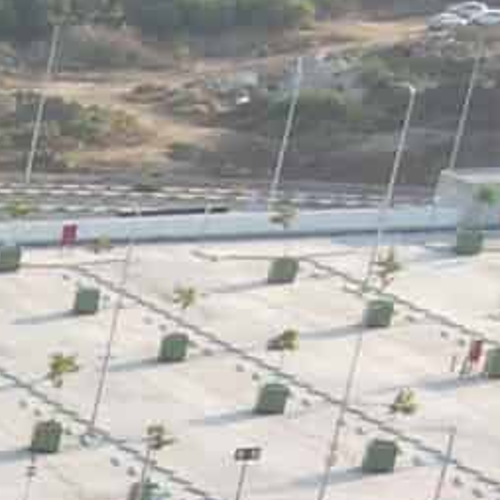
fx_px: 3497
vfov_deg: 6.7
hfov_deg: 6.5
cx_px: -1559
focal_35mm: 214
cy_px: 1884
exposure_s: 1/180
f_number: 2.8
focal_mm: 4.5
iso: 100
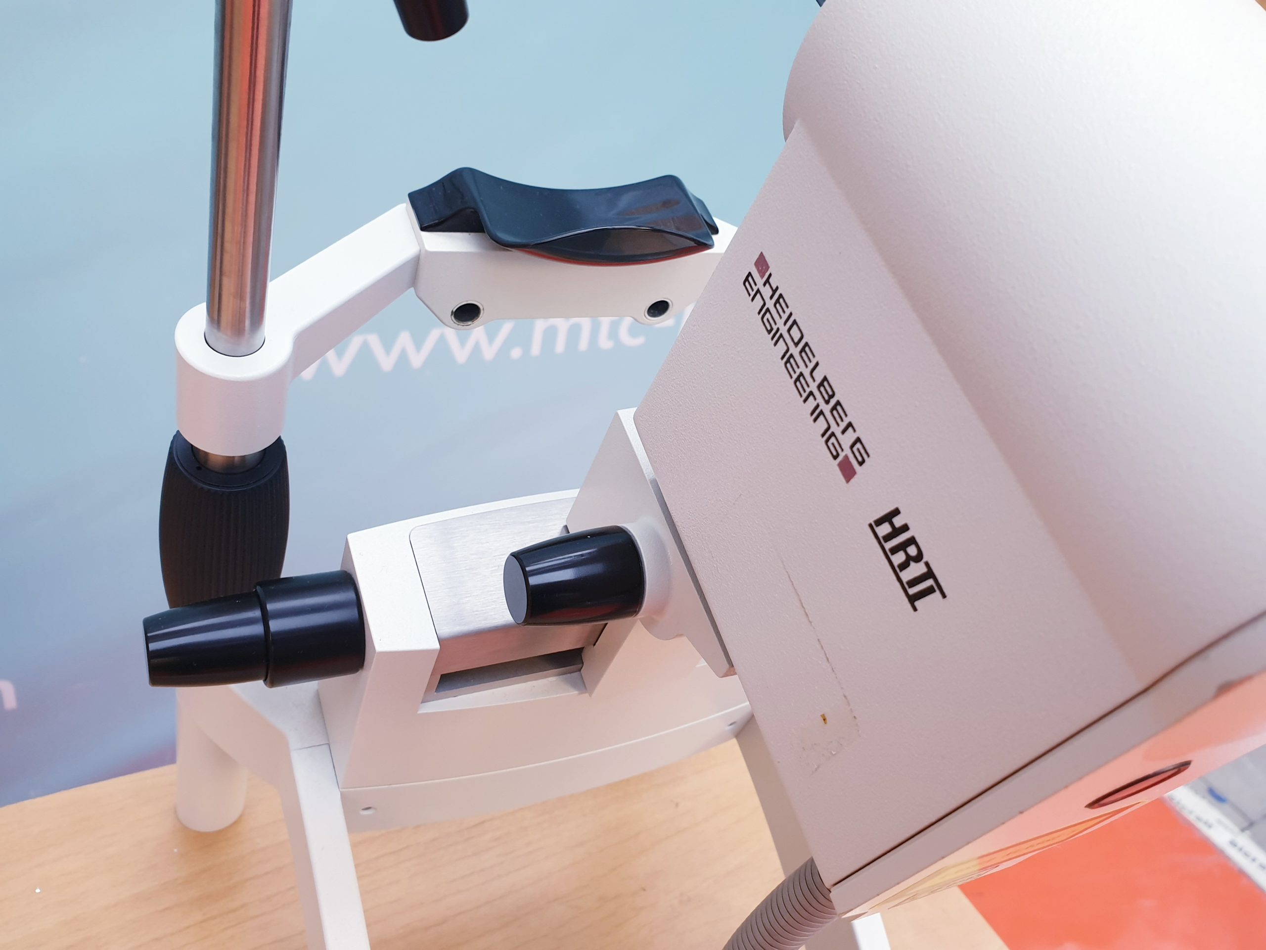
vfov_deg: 53.1
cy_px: 475
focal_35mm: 26
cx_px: 633
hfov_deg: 67.3
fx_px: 951
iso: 125
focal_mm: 4.3
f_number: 2.4
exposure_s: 1/50
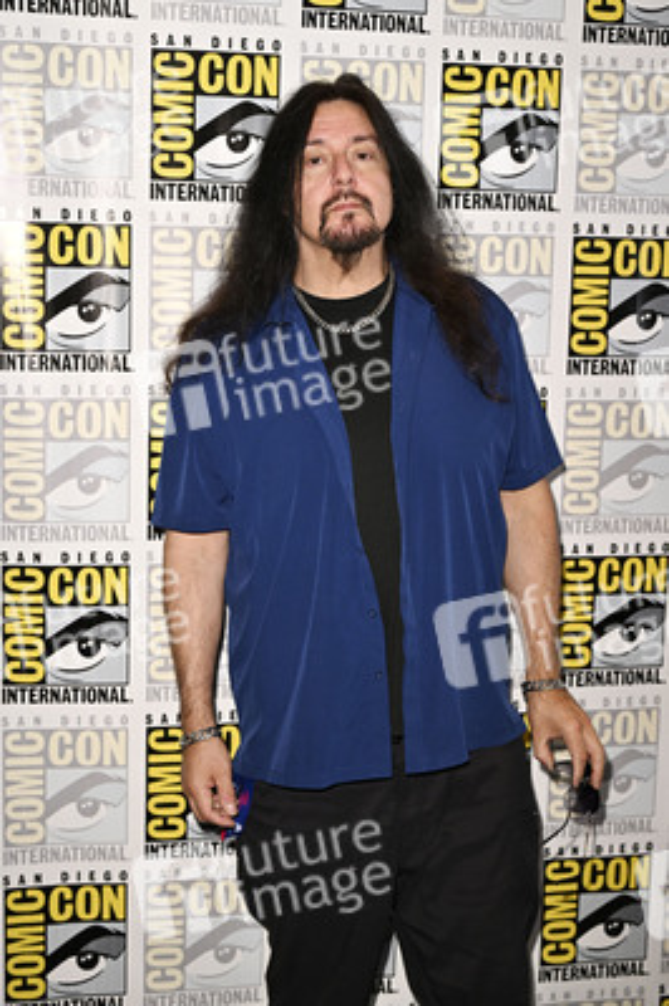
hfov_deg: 23.7
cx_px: 334
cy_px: 503
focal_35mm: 57
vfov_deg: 35.1
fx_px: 1592
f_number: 4.5
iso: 1250
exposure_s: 1/250
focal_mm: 57
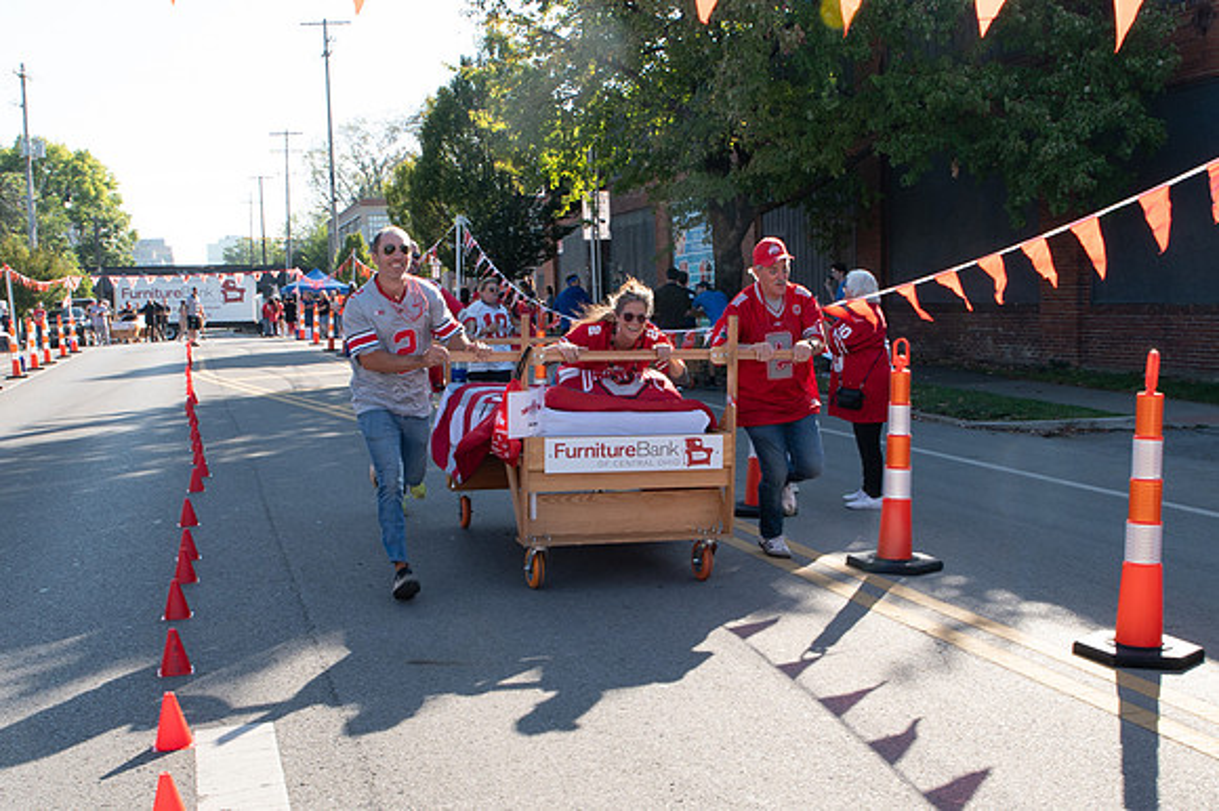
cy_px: 411
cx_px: 597
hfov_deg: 47.8
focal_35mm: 41
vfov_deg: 32.9
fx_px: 1374
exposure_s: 1/200
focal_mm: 24
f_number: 11
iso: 500
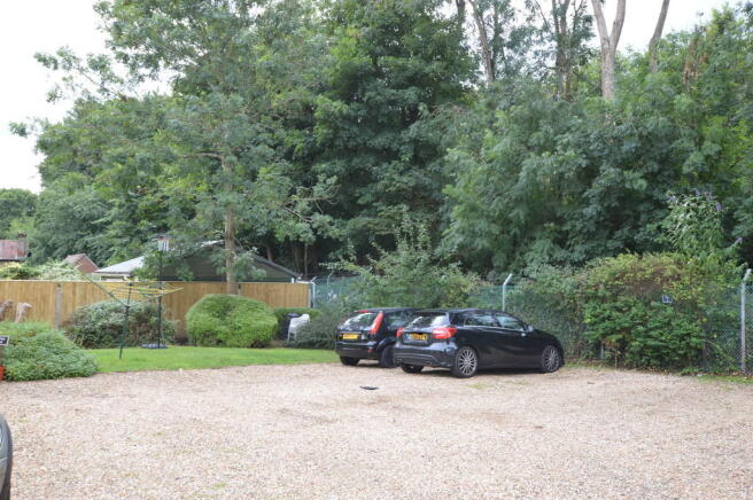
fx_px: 627
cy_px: 250
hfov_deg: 62.0
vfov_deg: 43.5
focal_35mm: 30
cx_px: 376
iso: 400
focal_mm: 20
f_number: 10
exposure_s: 1/80
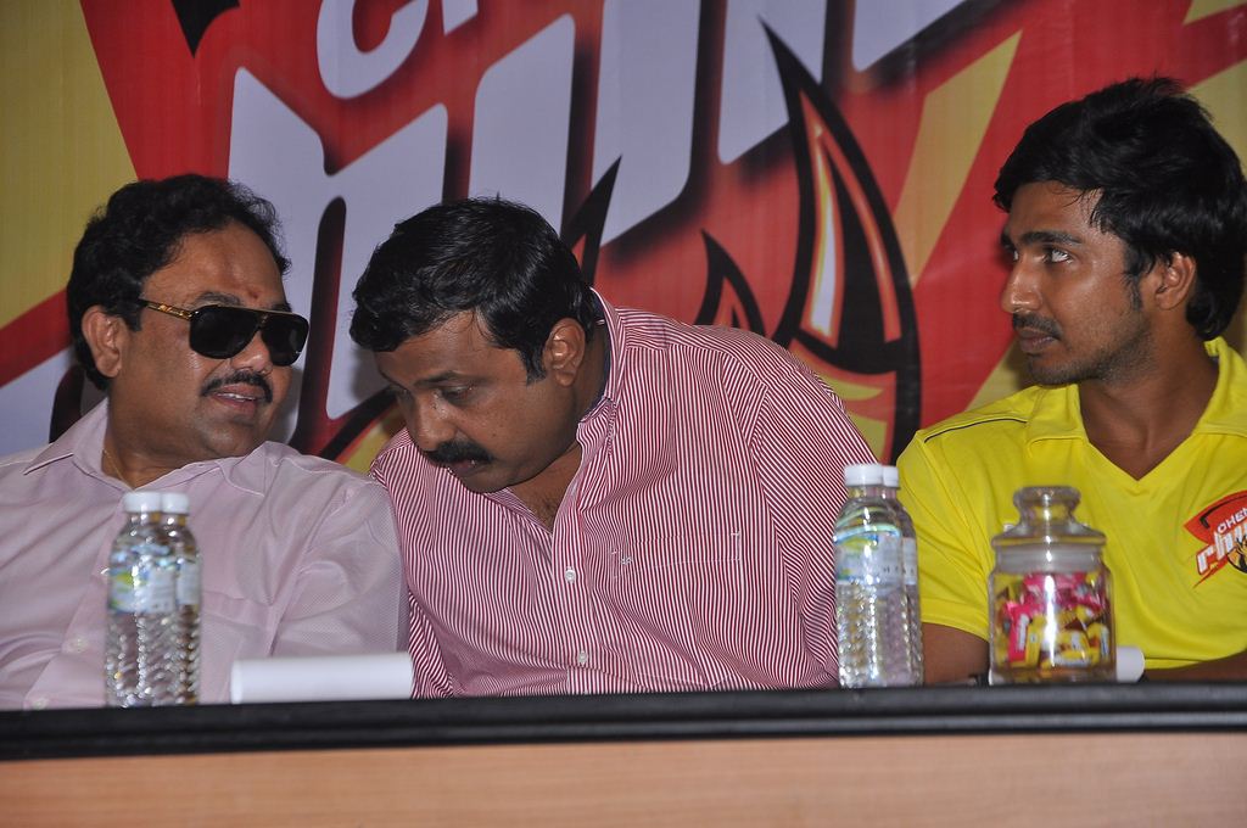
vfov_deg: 8.7
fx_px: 5449
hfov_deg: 13.1
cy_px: 414
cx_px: 624
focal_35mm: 158
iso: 400
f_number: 11
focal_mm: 105
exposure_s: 1/100
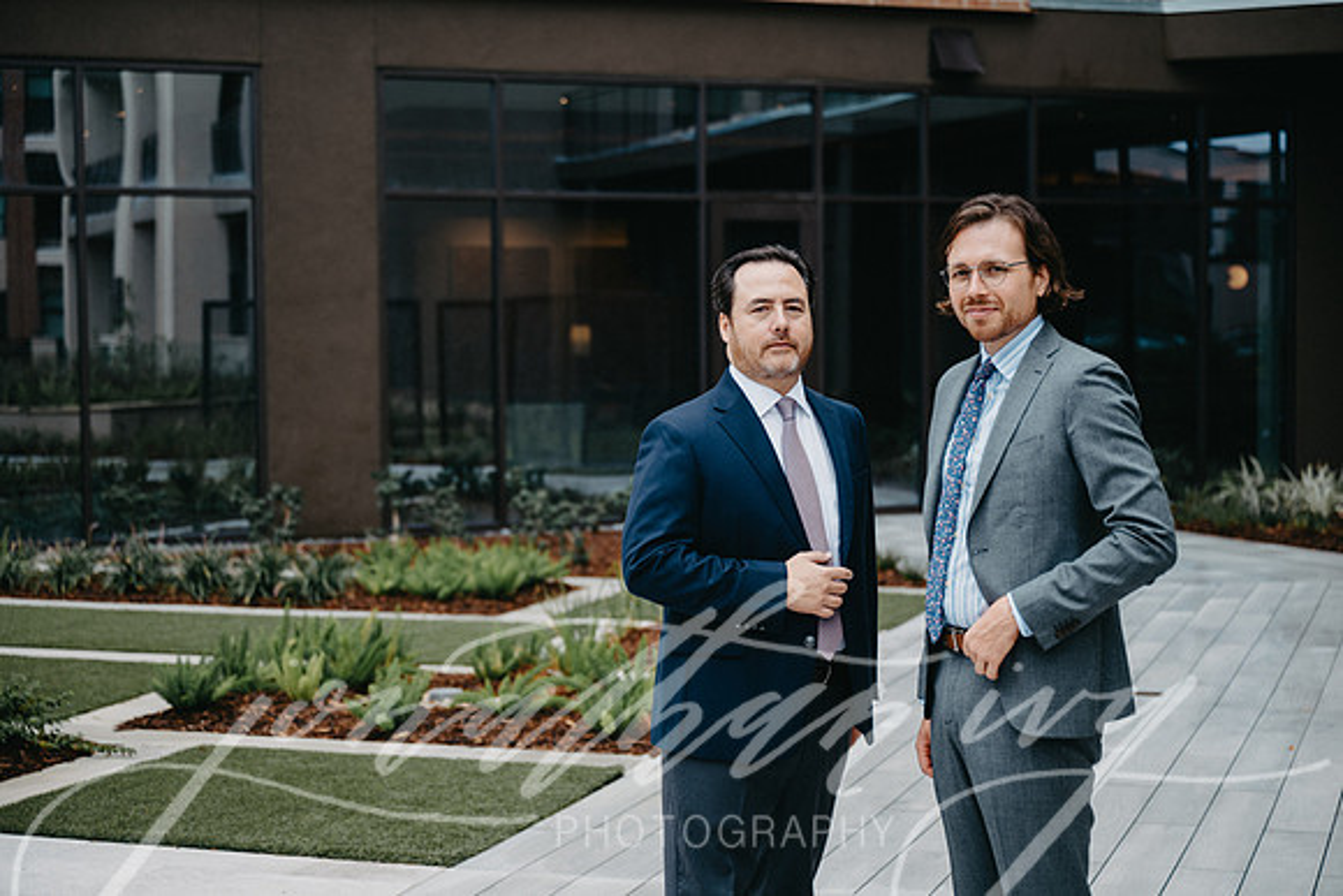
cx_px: 672
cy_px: 448
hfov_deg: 32.9
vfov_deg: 22.3
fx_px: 2276
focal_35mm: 61
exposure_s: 1/400
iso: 100
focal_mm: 61
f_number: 2.8
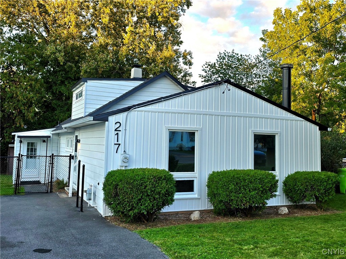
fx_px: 230
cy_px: 130
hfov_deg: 73.9
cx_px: 173
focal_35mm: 23
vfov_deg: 58.9
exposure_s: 1/182
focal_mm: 6.3
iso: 25
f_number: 1.7
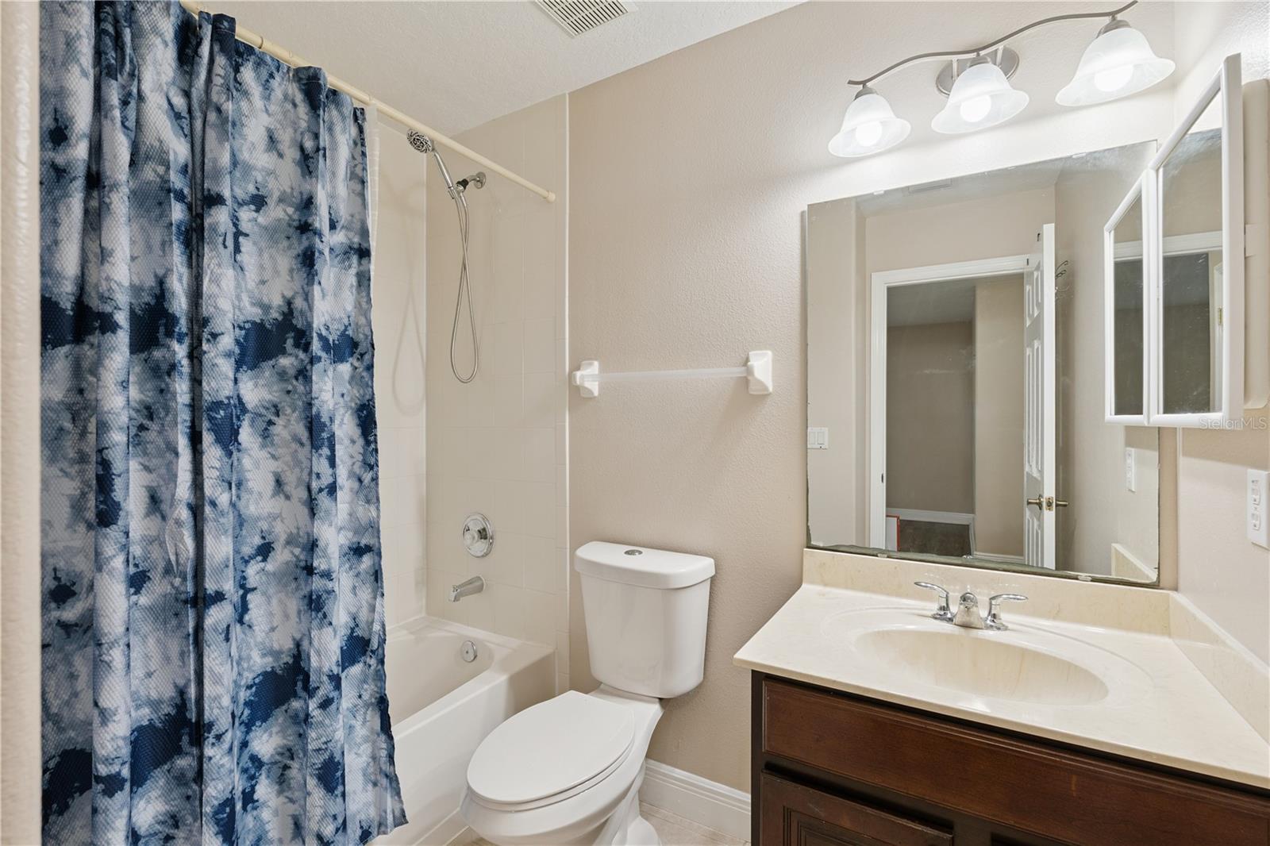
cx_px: 635
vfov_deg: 73.7
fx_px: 564
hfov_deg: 96.7
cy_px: 423
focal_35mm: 16
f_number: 8
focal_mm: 16
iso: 400
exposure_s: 1/15
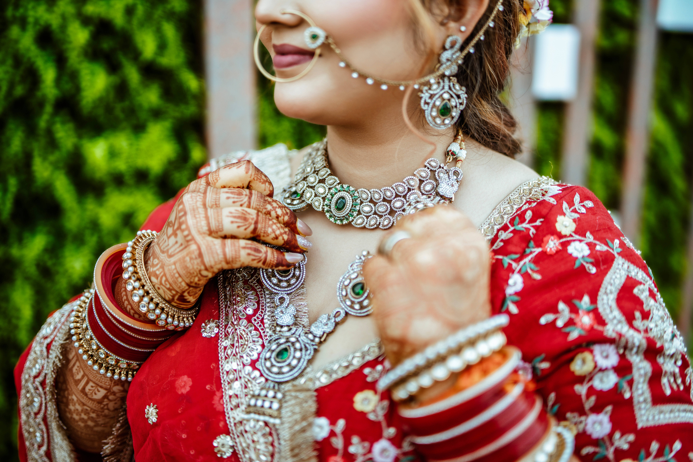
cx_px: 346
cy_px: 231
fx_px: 674
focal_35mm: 35
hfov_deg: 54.4
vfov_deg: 37.9
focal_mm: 35
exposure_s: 1/1250
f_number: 1.8
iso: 125
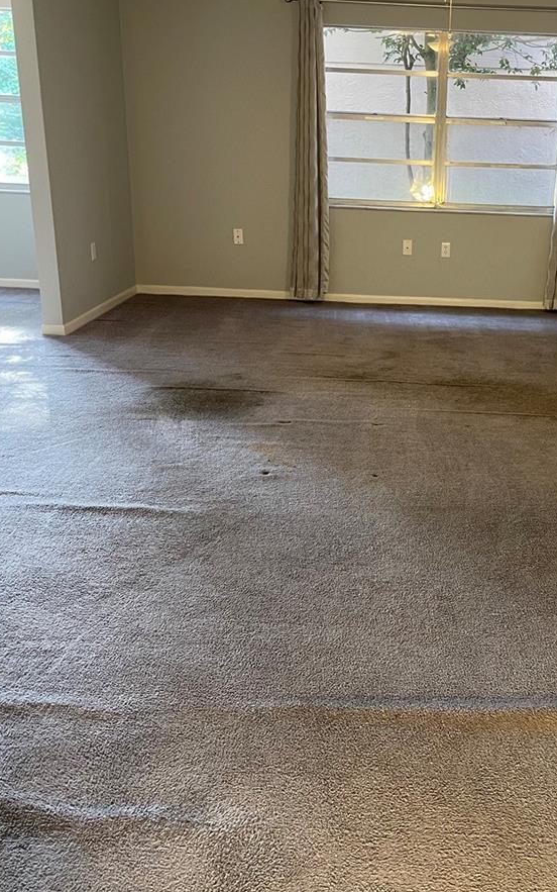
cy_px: 408
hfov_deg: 34.5
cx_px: 428
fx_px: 874
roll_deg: -1.9
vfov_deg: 53.9
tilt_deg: -15.5
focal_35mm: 36
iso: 200
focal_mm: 5.1
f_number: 1.6
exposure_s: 1/60
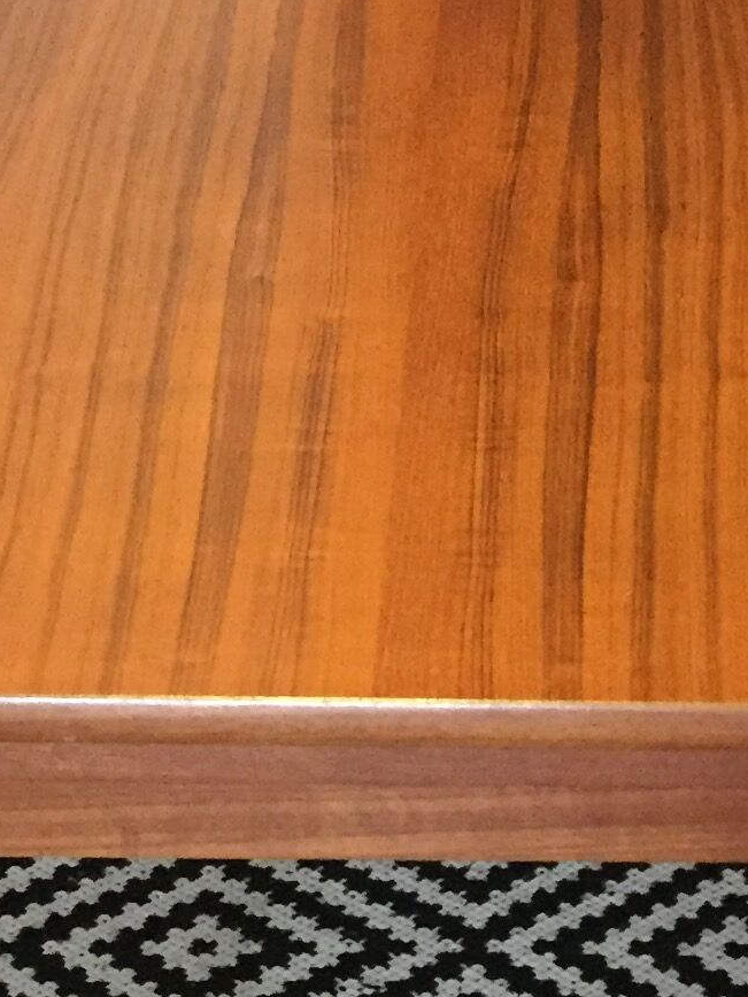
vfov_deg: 17.9
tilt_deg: -33.2
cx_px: 609
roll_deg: +0.0
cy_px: 824
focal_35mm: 109
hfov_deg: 13.5
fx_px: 3140
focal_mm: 4.15
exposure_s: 1/17
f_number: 2.2
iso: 400
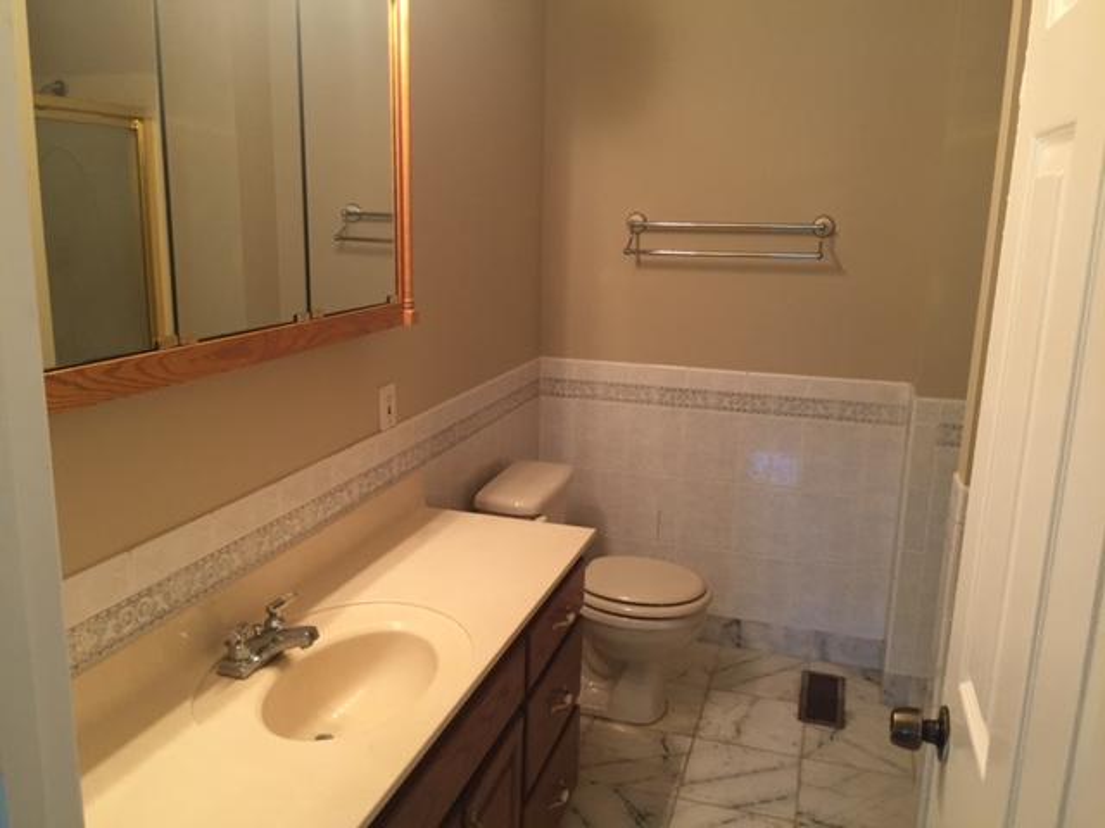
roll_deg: -1.4
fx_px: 926
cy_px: 414
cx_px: 552
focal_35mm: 29
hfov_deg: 61.7
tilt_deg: -10.9
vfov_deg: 48.2
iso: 100
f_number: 2.2
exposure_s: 1/30
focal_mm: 4.15
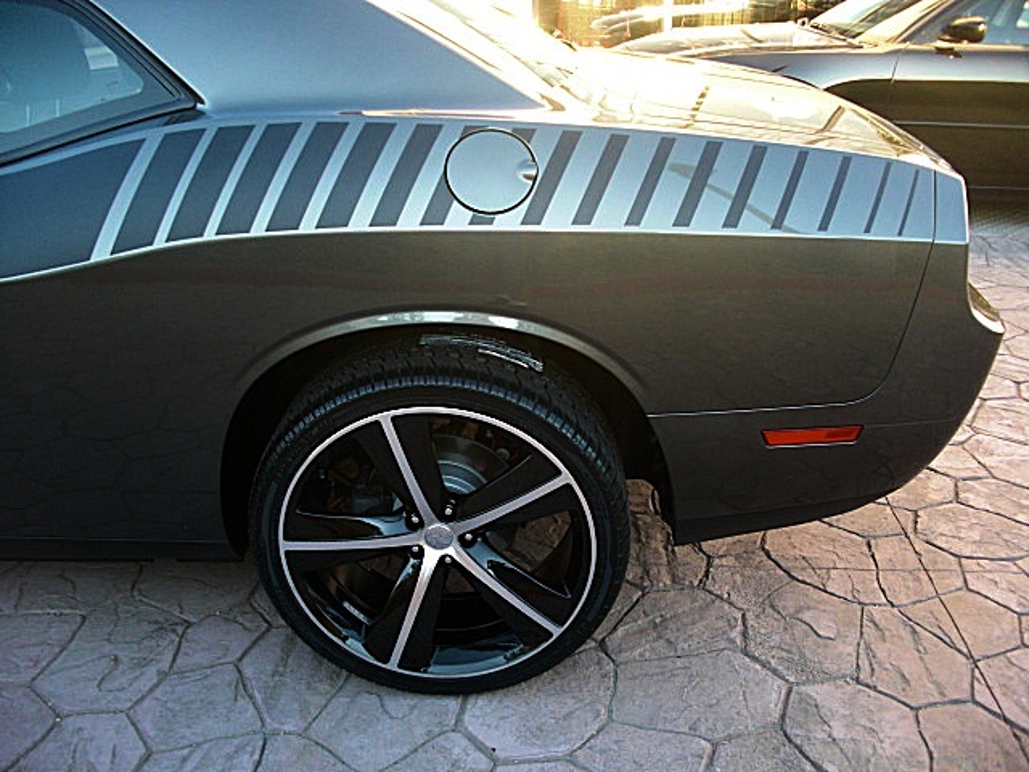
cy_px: 386
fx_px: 1070
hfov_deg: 51.4
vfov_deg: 39.7
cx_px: 514
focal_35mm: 36
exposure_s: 1/125
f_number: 2.8
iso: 200
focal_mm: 6.3
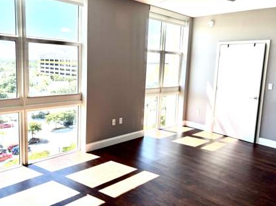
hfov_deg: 59.8
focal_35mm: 30
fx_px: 239
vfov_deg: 46.7
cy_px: 94
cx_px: 121
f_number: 1.6
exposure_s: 1/1484
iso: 50
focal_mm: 5.96
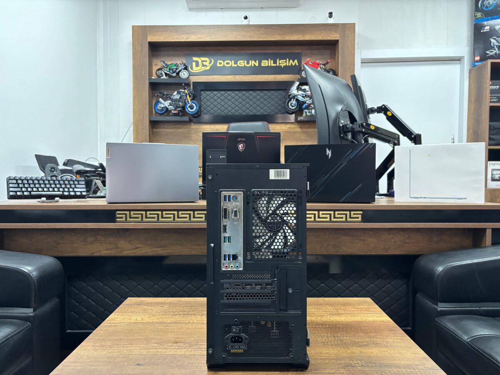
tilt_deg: -1.4
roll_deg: +0.3
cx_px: 250
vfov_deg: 53.1
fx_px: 376
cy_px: 188
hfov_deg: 67.3
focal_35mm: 26
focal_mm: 5.96
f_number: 1.6
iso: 500
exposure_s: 1/50
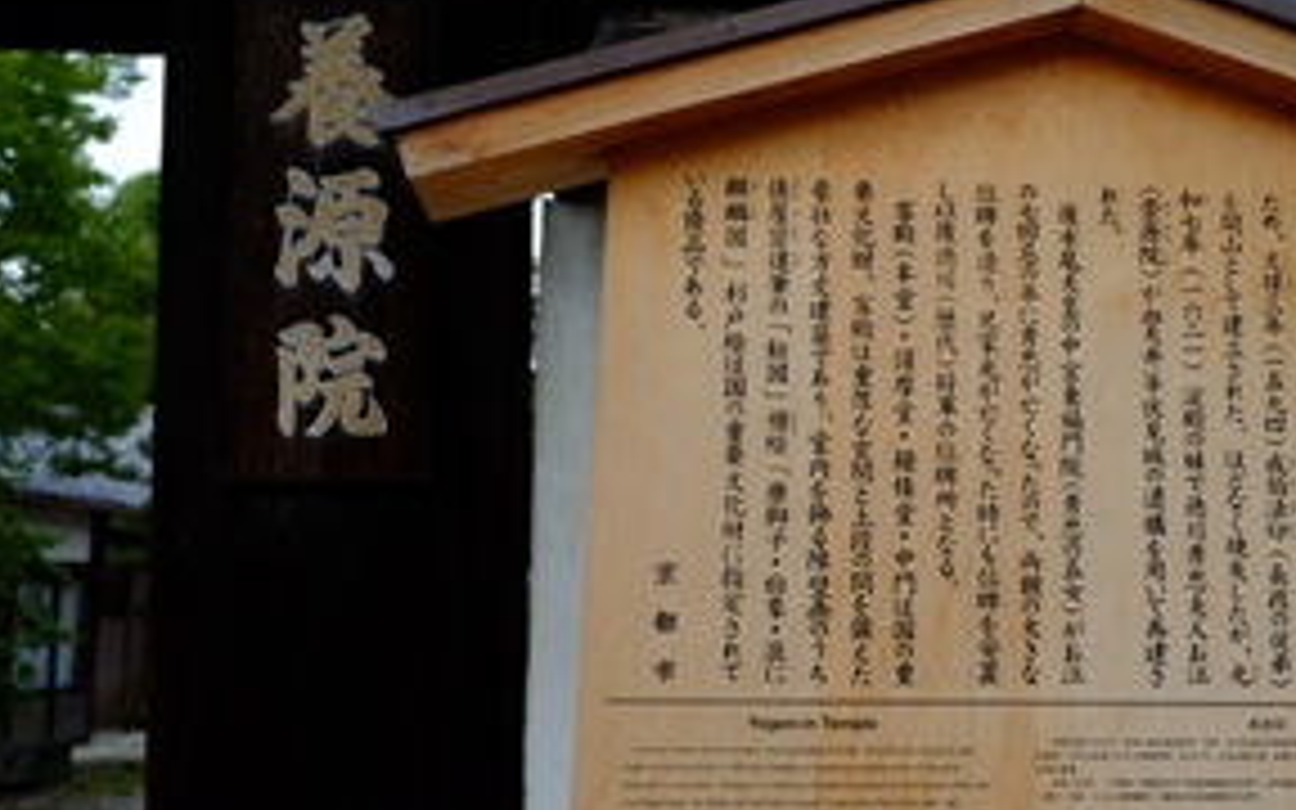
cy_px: 461
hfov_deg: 43.2
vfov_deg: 28.0
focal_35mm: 46
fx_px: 1625
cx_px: 810
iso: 200
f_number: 2.8
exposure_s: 1/1300
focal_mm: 19.6
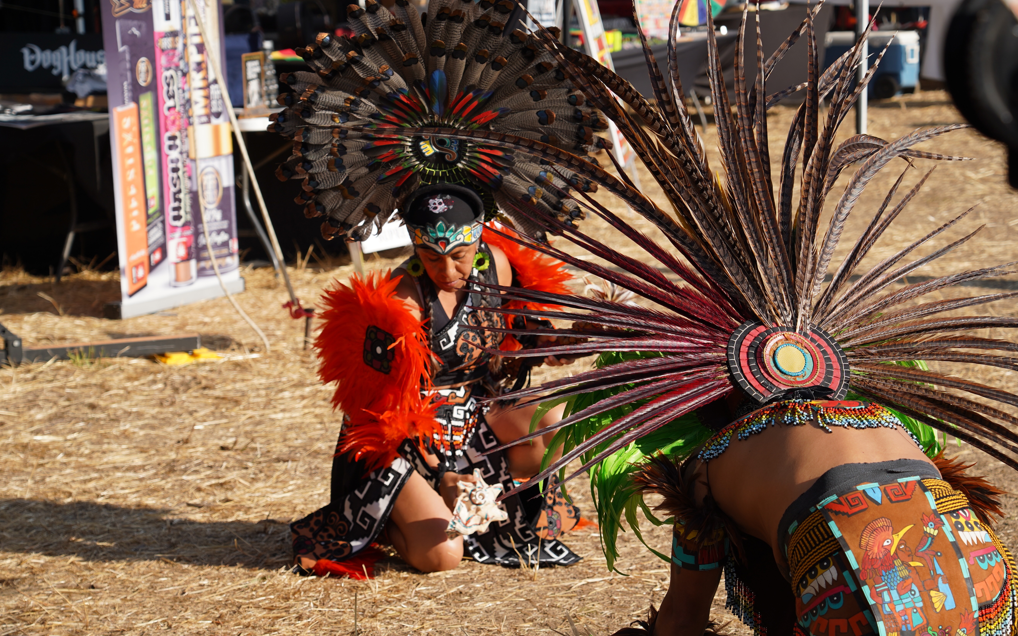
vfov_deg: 11.6
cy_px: 373
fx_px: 3135
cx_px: 531
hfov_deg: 18.4
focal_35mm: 113
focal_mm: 98
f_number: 5.6
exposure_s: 1/320
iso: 100
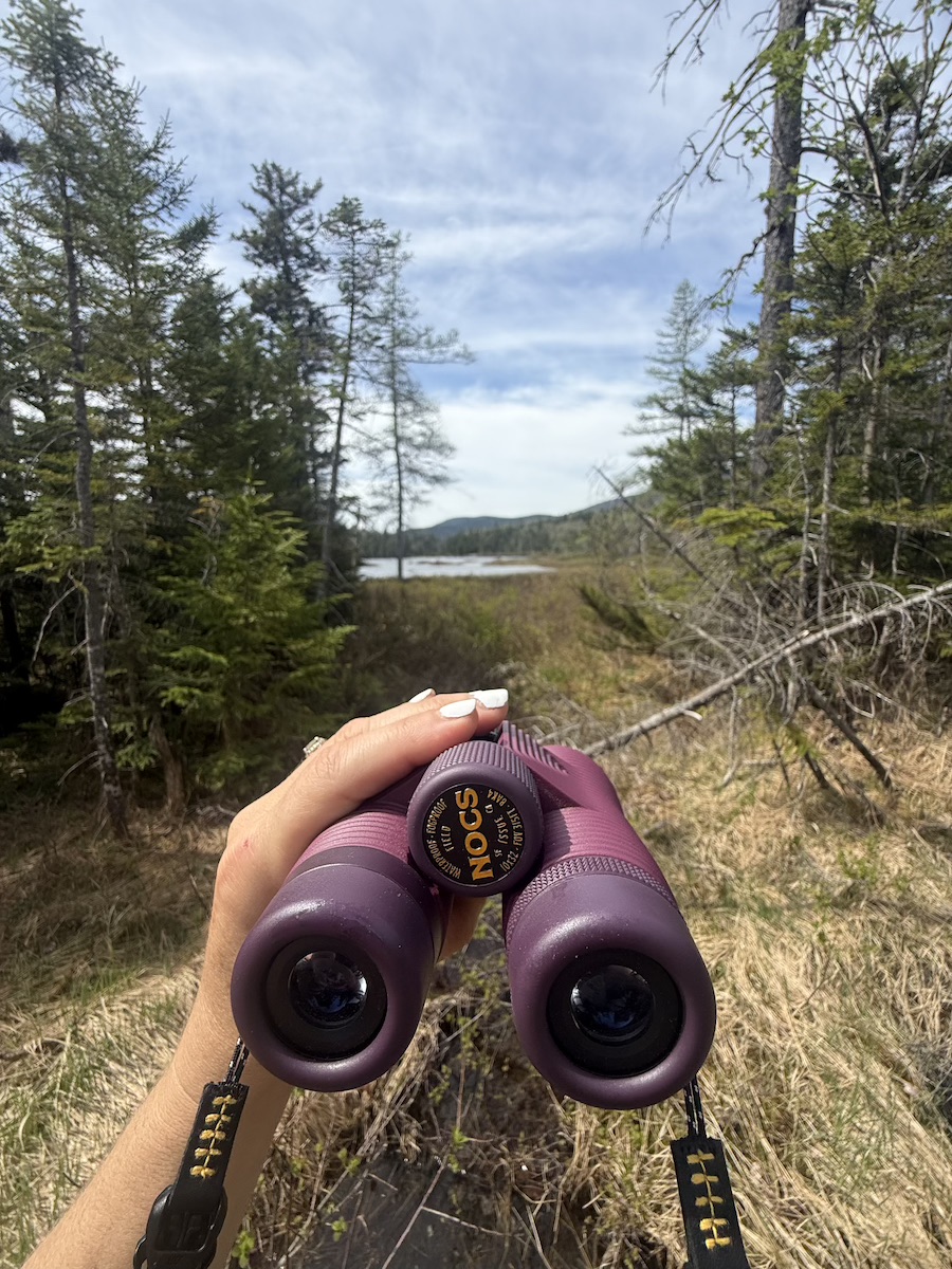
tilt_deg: -9.2
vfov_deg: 102.1
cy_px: 634
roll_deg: +1.2
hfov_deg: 85.7
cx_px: 476
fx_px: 513
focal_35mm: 14
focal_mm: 2.22
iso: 50
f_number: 2.2
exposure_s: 1/1497
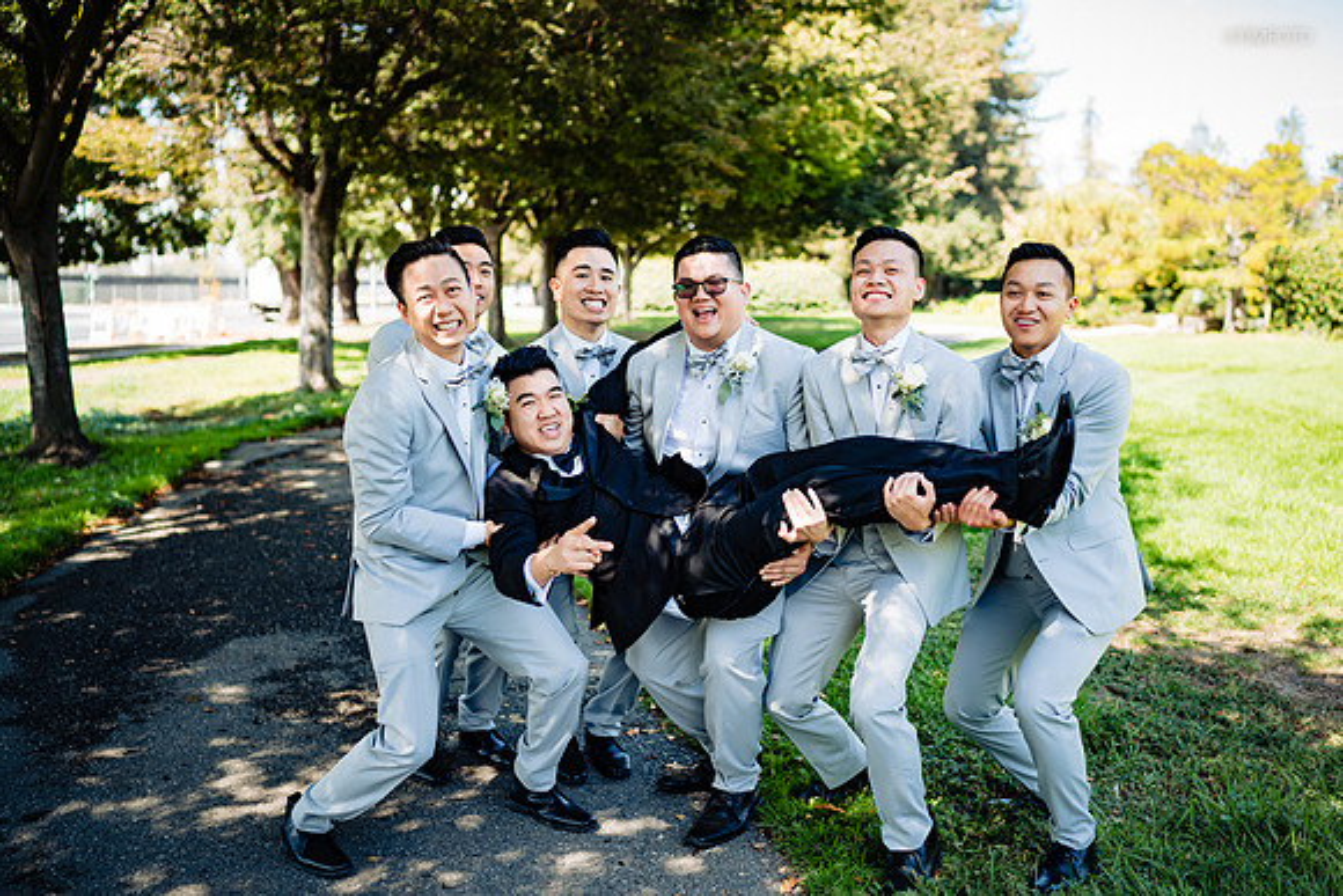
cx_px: 672
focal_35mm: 35
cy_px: 448
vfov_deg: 37.9
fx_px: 1306
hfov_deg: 54.4
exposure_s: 1/320
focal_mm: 35
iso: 100
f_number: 2
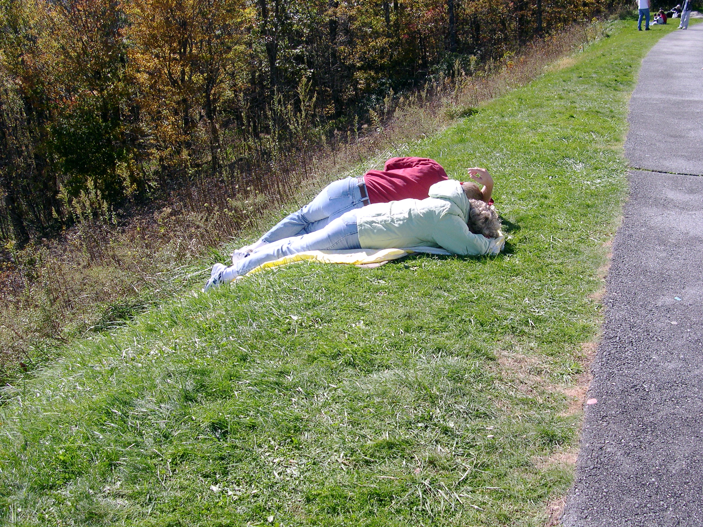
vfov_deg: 37.7
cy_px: 264
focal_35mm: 38
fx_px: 772
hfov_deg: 49.0
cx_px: 352
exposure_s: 1/141
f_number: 7.6
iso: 100
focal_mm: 8
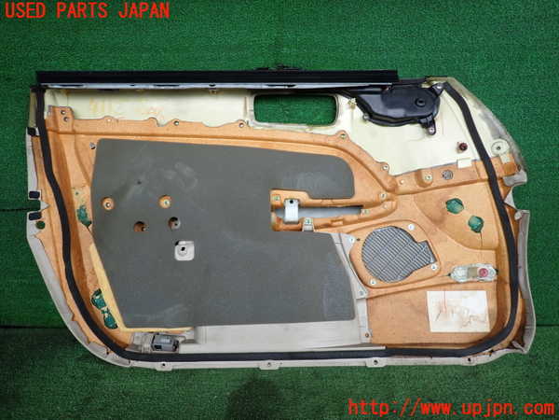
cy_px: 210
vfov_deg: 54.9
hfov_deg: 69.4
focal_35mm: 25
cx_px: 280
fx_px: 404
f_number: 2
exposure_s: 1/200
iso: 100
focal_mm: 4.5
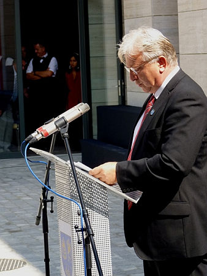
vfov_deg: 14.3
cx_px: 104
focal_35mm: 138
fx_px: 1099
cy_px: 138
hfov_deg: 10.8
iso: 200
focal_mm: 24.5
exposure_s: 1/500
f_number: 3.6
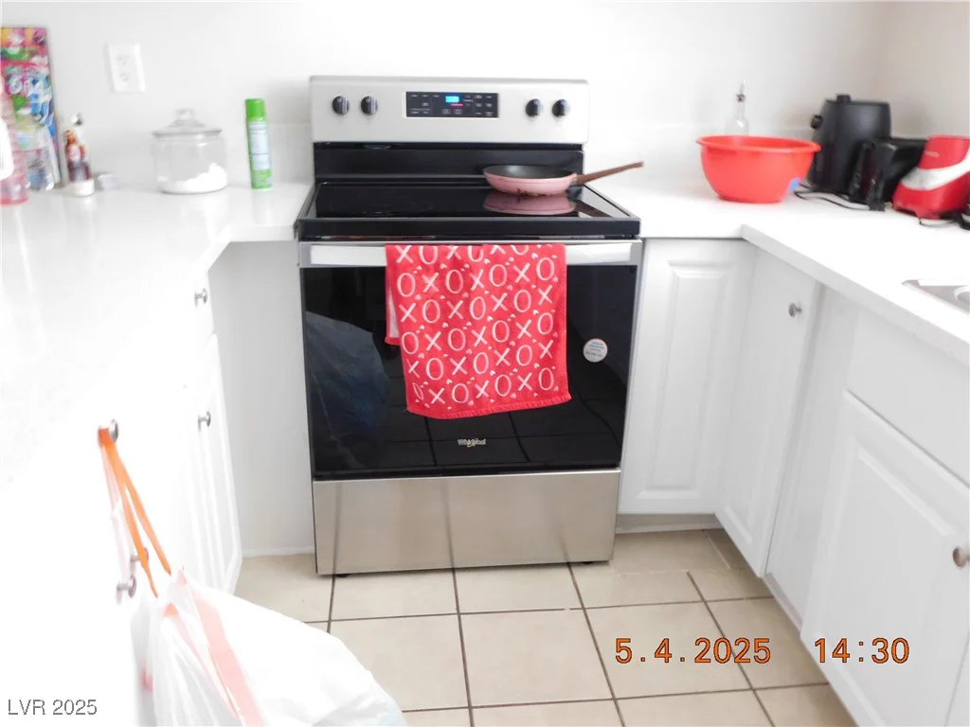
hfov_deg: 60.0
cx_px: 485
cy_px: 364
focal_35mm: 30
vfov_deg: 46.8
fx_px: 841
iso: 450
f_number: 3.2
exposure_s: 1/8
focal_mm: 5.3
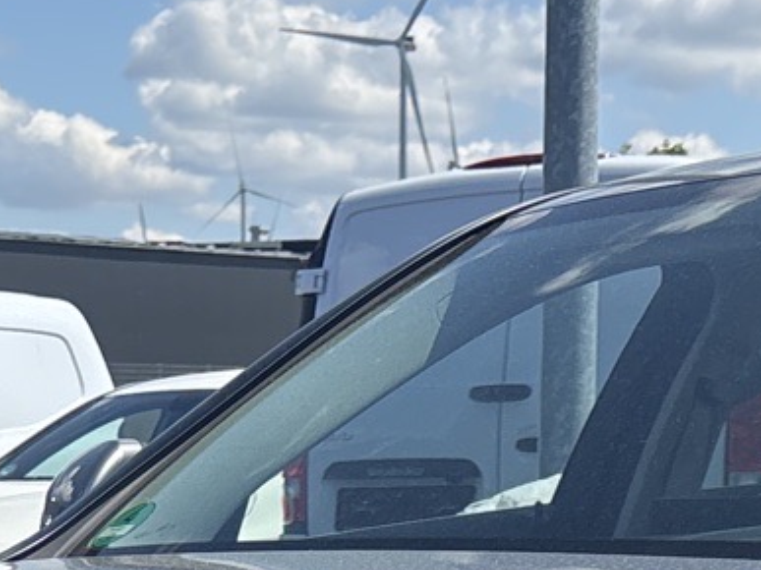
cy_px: 1260
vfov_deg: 10.3
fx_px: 2835
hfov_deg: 15.3
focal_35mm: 129
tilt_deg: -16.4
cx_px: 425
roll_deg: +0.3
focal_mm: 5.96
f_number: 1.6
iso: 50
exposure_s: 1/2639
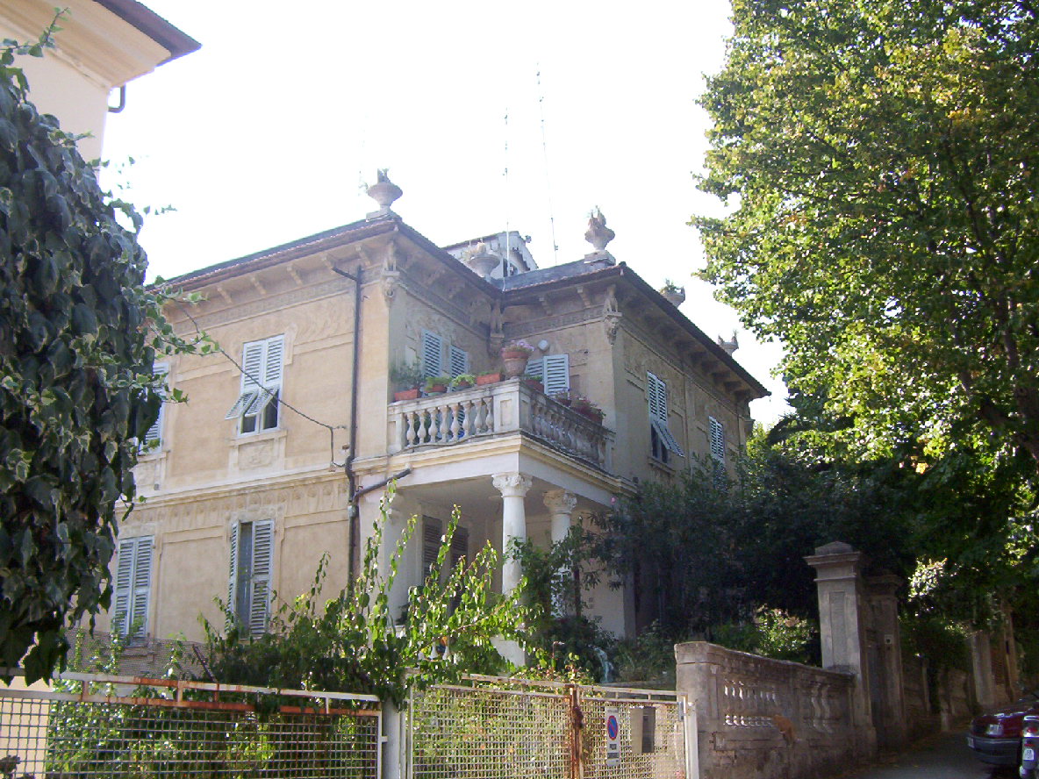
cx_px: 520
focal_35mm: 36
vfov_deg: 39.7
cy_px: 390
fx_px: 1081
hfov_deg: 51.4
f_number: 2.76
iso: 100
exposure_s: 1/714
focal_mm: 5.54
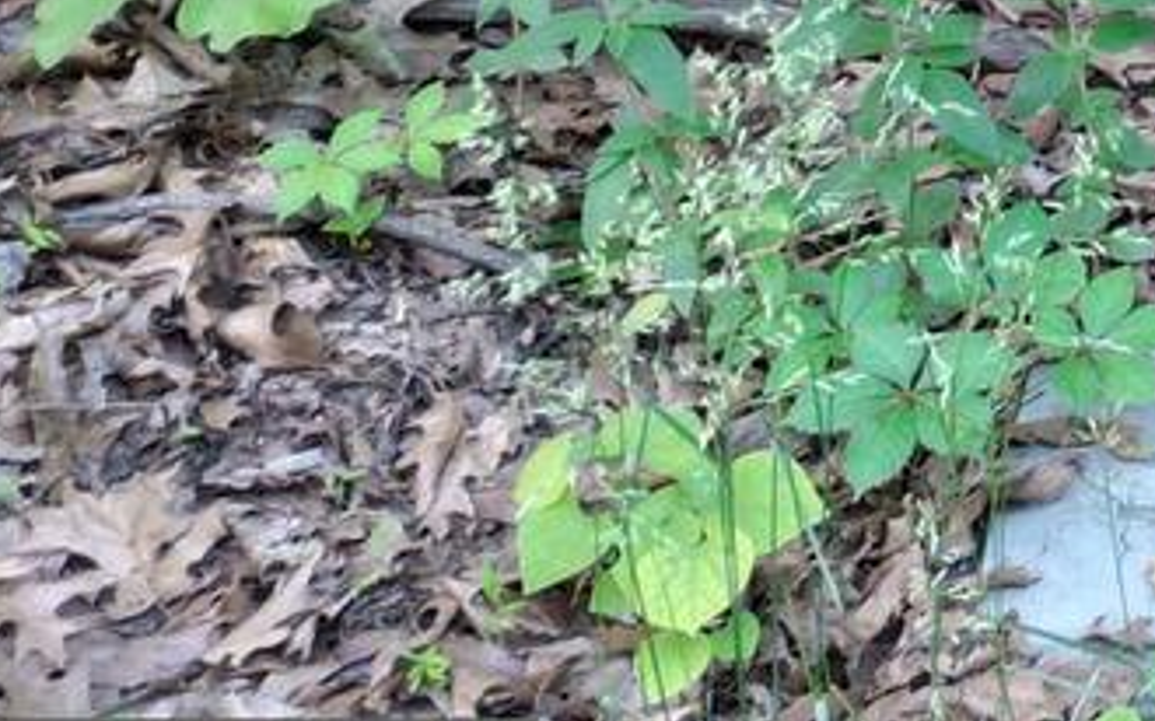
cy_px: -970
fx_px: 3493
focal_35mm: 111
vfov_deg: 10.3
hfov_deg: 14.7
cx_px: 2443
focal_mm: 6.72
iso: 180
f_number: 1.7
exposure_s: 1/15
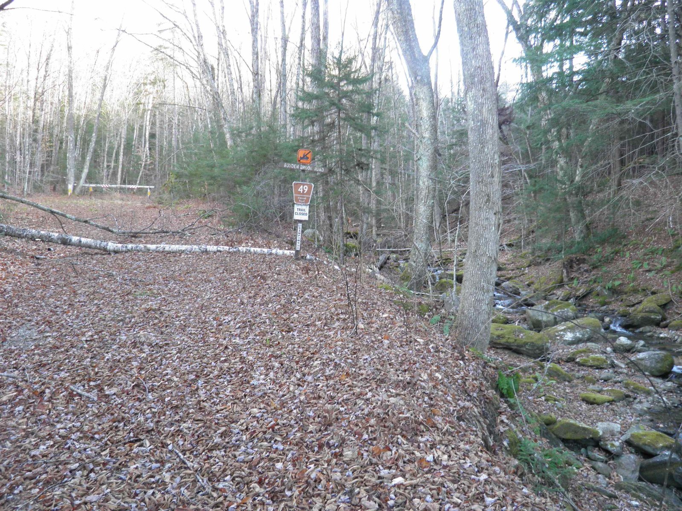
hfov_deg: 63.4
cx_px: 341
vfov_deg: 49.7
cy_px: 256
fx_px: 552
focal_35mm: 28
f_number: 2.8
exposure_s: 1/20
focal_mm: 4.9
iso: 100
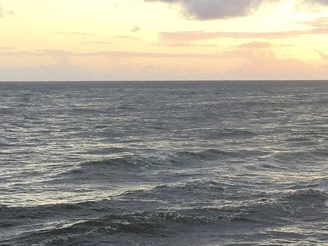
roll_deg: -1.3
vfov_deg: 15.6
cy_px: 117
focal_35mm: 95
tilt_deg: -3.1
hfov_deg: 20.0
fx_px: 900
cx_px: 326
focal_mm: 4.15
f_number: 2.2
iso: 50
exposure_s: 1/100
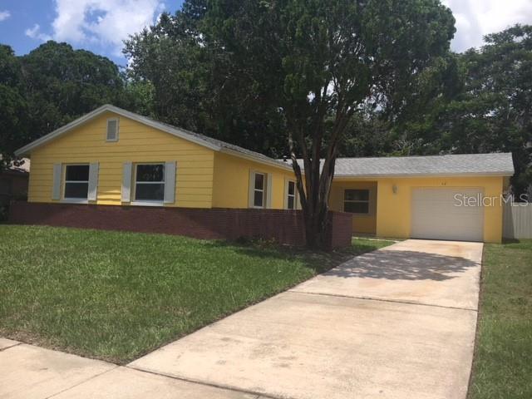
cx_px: 266
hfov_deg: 61.7
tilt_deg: +2.4
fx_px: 446
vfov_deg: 48.2
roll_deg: -2.5
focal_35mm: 29
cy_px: 200
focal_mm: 4.15
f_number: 2.2
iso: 25
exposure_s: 1/2849
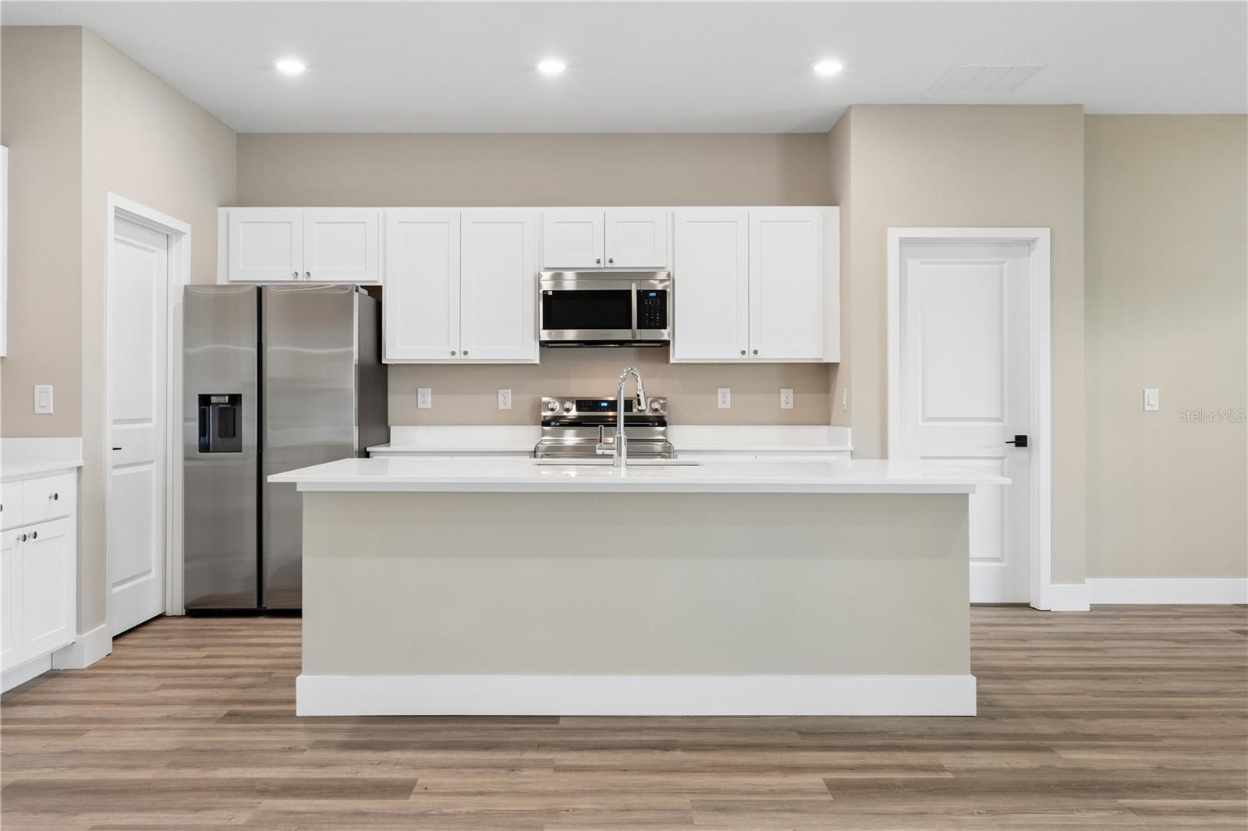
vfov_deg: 44.9
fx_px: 1005
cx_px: 624
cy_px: 416
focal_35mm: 29
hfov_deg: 63.7
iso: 200
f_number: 11
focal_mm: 19.5
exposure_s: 1/6
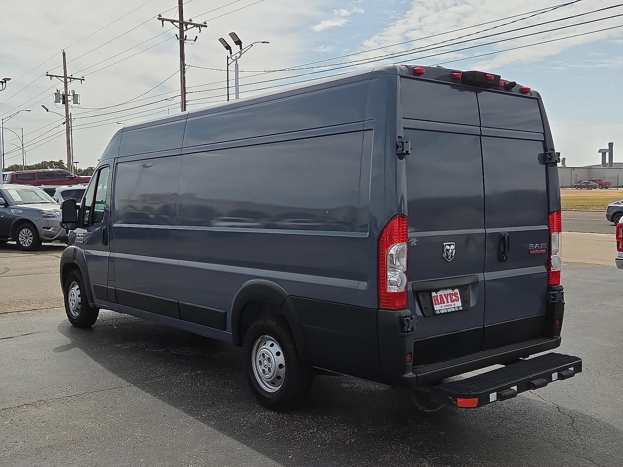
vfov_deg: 40.7
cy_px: 234
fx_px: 630
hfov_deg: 52.6
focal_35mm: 35
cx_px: 312
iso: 25
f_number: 1.8
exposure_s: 1/1667
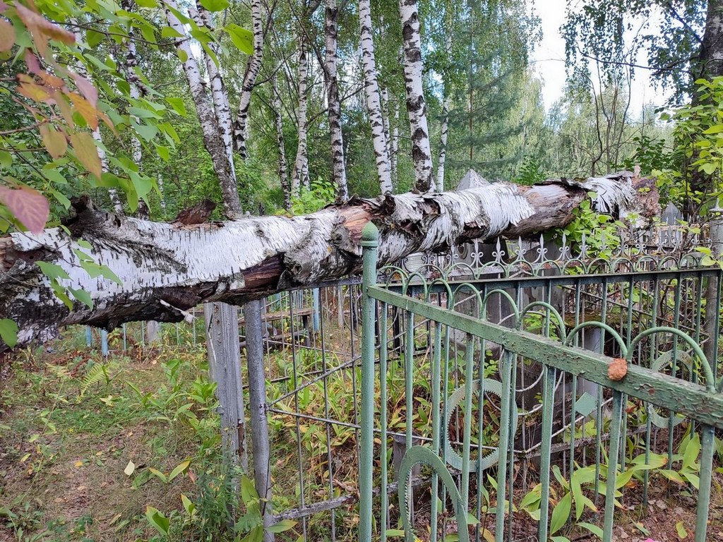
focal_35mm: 25
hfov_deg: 69.4
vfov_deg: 54.9
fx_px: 522
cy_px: 271
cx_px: 362
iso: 60
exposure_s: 1/100
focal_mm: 6.04
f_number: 1.9
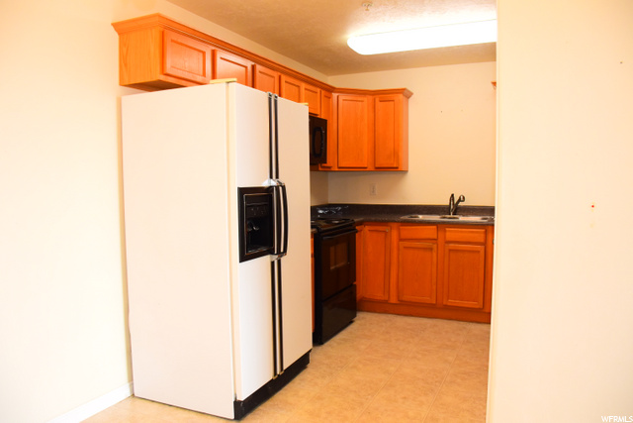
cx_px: 316
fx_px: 475
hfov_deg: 67.4
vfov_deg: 48.0
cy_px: 212
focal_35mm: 27
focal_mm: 18
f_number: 4.5
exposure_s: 1/80
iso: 800
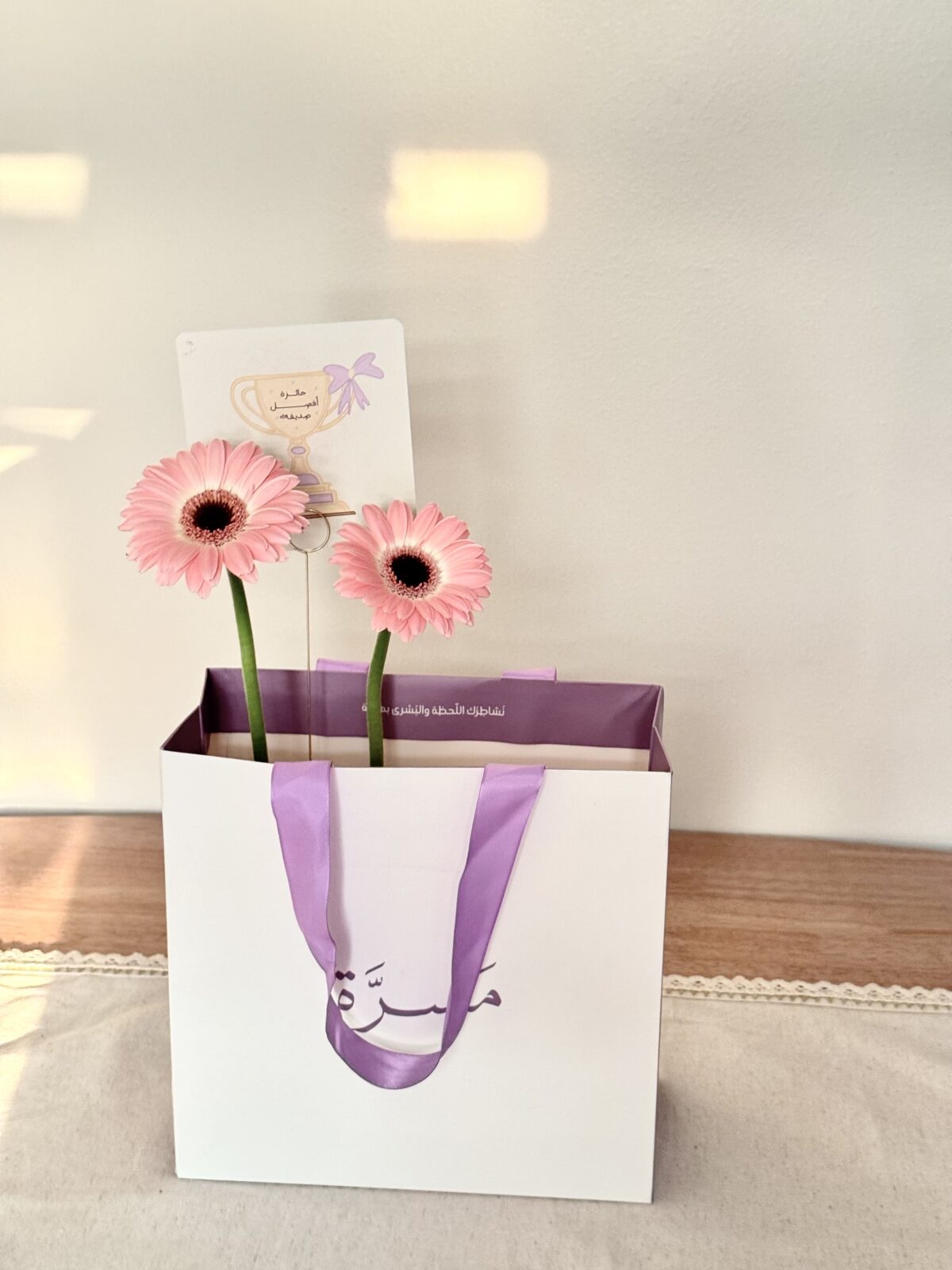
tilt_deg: -17.7
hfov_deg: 30.3
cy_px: 635
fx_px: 1760
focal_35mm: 48
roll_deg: -0.5
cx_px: 476
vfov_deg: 39.7
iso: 500
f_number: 1.78
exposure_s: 1/40
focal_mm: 6.76
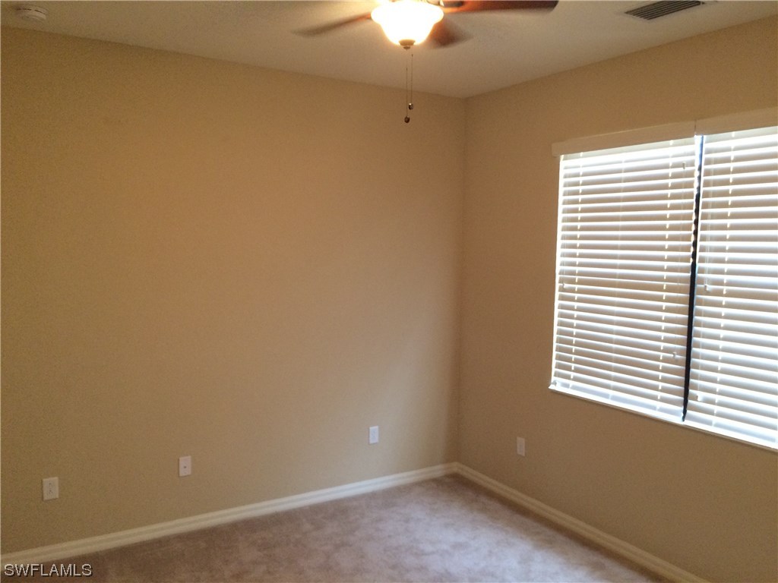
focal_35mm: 29
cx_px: 389
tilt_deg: -5.3
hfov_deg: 61.7
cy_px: 292
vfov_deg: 48.2
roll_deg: -0.6
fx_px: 652
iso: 160
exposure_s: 1/30
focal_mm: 4.15
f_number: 2.2
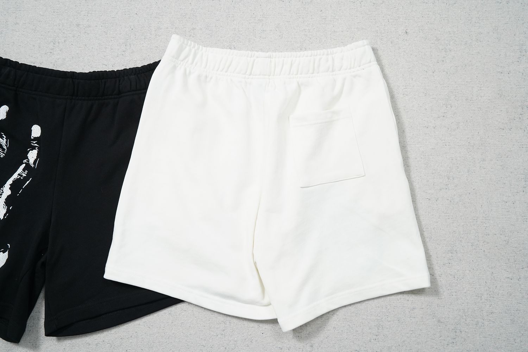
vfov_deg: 37.9
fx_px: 513
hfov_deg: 54.4
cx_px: 264
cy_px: 176
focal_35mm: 35
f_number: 10
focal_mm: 35
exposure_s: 1/100
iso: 1600
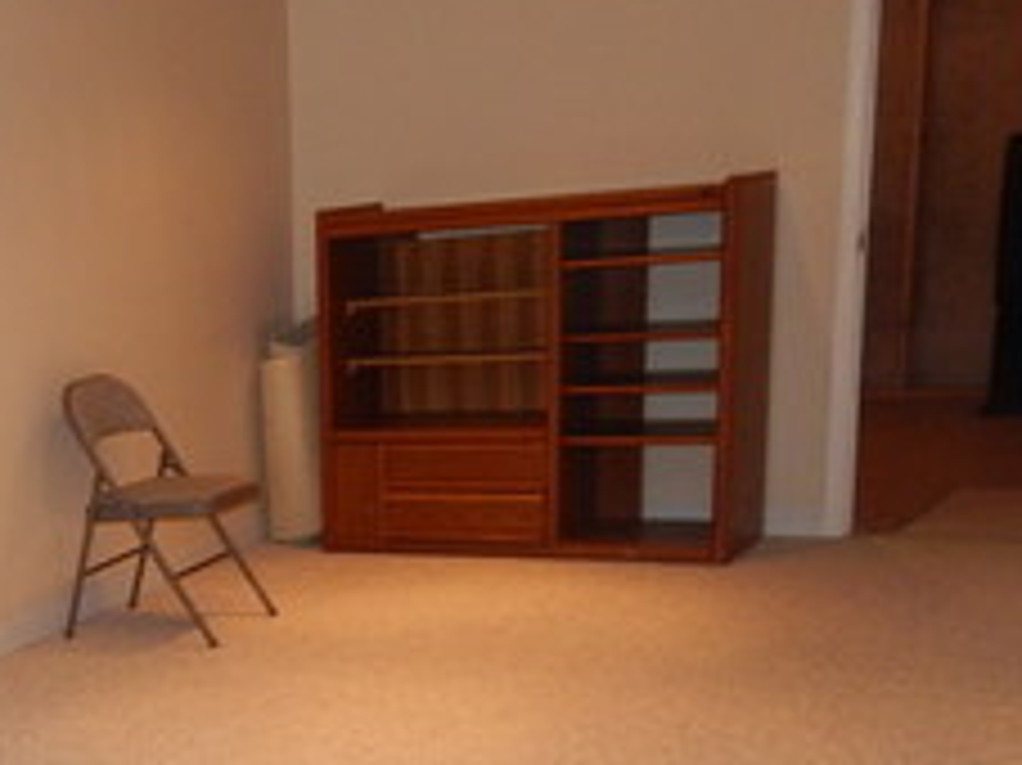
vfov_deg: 22.7
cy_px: 765
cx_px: -239
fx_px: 1830
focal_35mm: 62
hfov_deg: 27.1
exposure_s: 1/30
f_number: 3
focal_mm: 4
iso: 200
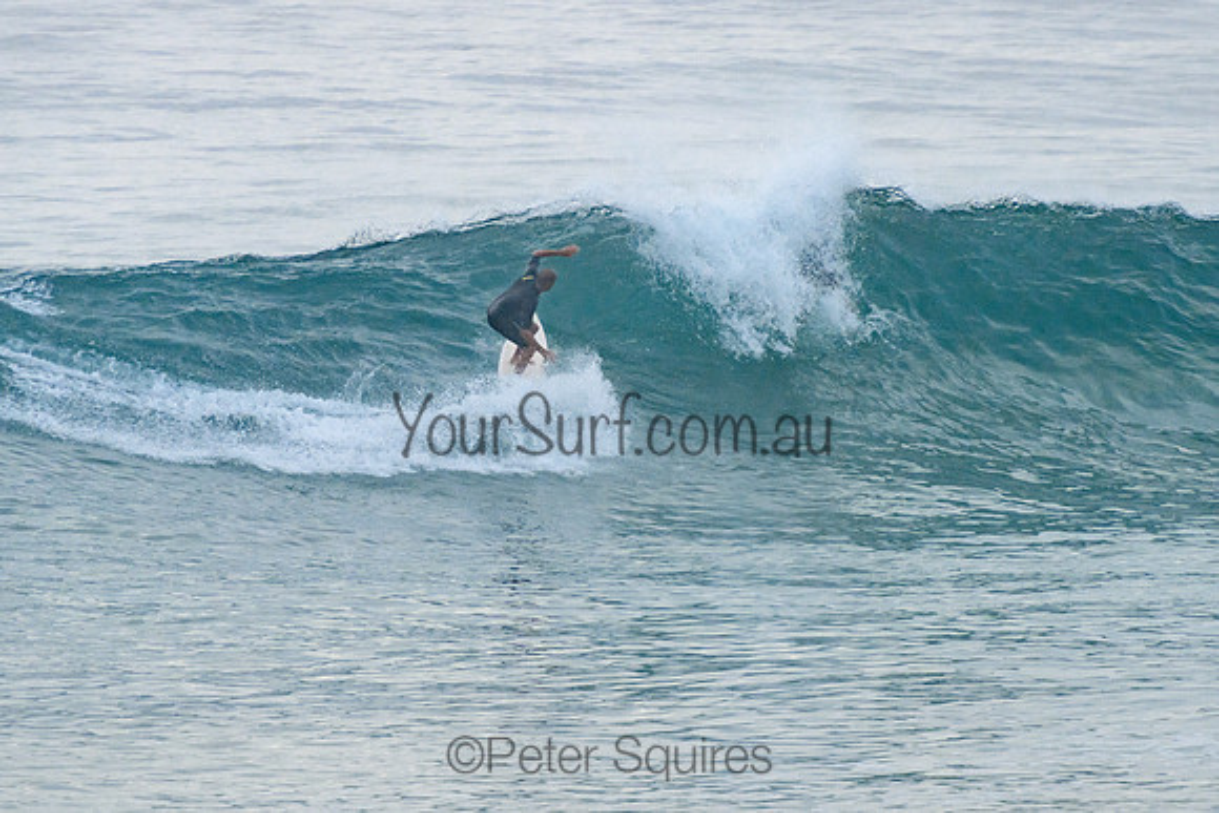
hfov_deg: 3.9
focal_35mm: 522
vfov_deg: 2.6
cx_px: 722
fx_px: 17677
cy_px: 347
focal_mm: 380
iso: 500
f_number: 5.6
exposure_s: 1/1250
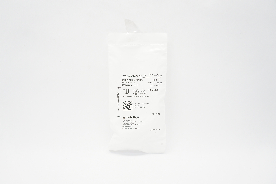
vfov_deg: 47.8
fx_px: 207
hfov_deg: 67.4
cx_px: 138
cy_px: 92
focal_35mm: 27
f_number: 5.6
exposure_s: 1/40
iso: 400
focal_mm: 18
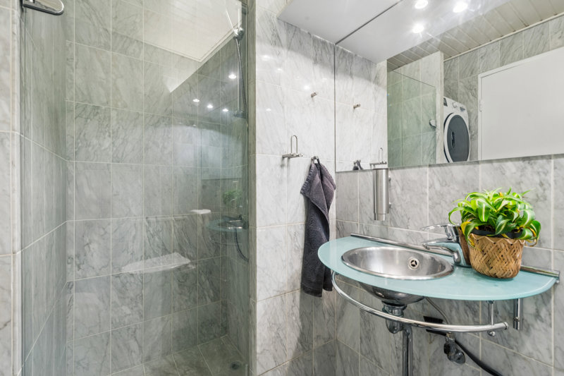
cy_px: 188
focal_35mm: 16
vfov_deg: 73.7
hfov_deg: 96.7
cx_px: 282
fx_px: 251
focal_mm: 16
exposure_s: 1/2
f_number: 10
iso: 200
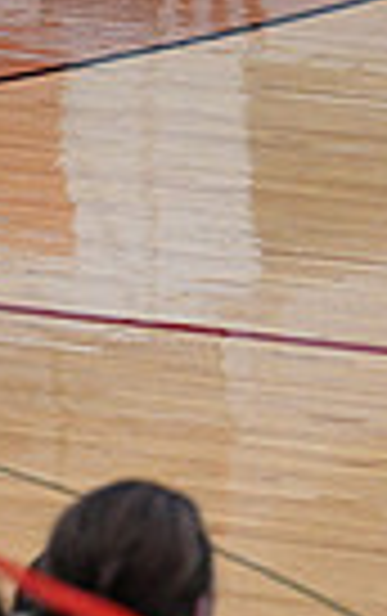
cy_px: -7
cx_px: 1206
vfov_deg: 5.2
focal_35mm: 406
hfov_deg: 3.2
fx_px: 6830
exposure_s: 1/400
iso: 4000
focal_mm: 94
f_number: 4
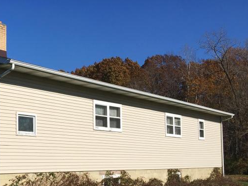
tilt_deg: +3.9
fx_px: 423
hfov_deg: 31.0
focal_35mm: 59
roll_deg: -0.9
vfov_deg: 24.6
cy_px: 130
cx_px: 18
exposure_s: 1/2747
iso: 25
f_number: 2.2
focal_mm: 4.15
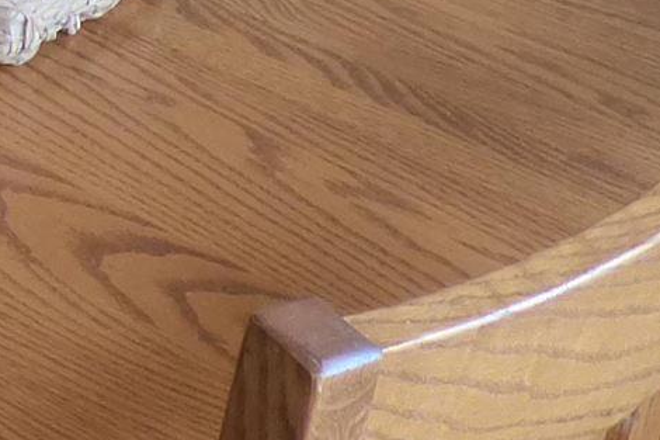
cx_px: -274
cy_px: -347
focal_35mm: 136
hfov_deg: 14.3
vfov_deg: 9.6
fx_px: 2492
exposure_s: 1/50
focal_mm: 3.58
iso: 400
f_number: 2.8
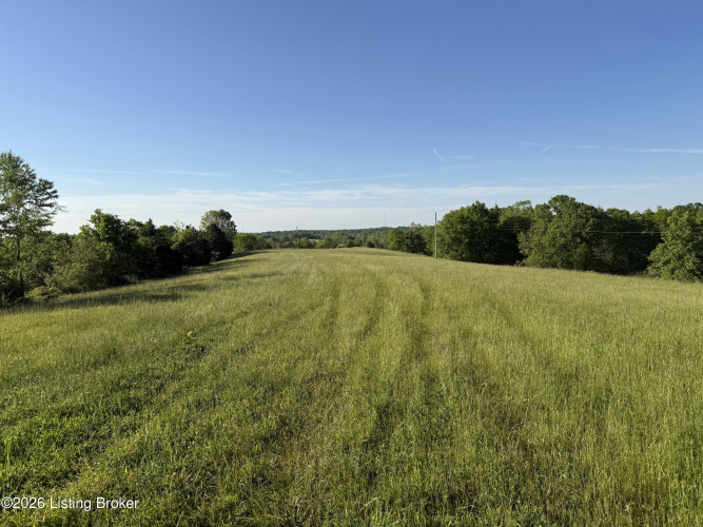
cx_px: 352
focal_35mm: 24
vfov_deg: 56.8
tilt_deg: -3.4
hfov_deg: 71.6
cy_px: 264
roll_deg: +4.3
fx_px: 487
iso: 80
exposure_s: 1/4405
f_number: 1.78
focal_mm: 6.76
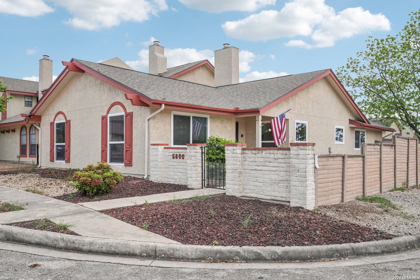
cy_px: 140
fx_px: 338
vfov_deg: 45.0
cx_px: 210
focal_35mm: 29
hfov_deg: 63.7
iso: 200
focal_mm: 29
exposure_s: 1/500
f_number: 8
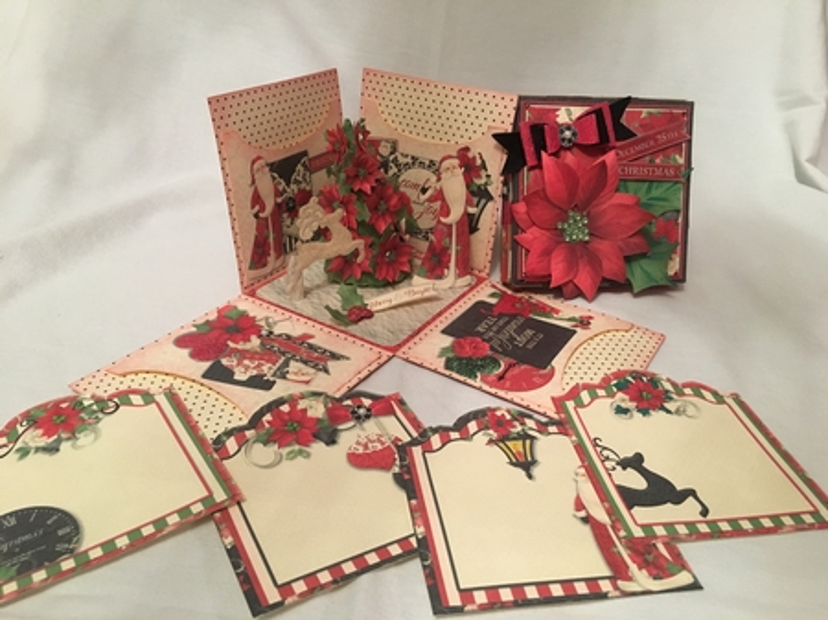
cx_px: 414
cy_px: 310
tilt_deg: -31.0
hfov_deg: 61.7
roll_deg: -3.5
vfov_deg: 48.2
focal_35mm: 29
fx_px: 693
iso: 200
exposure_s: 1/20
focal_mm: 4.15
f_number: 2.2
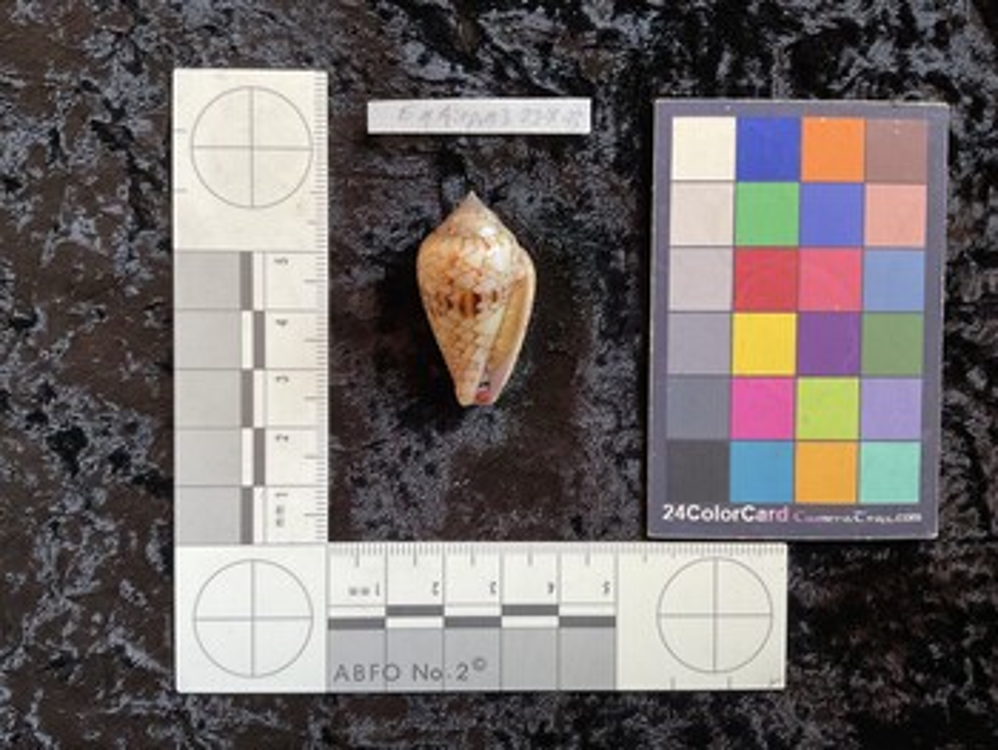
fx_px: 837
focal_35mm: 29
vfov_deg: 48.3
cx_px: 499
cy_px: 375
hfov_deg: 61.6
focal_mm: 3
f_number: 1.8
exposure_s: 1/50
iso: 80
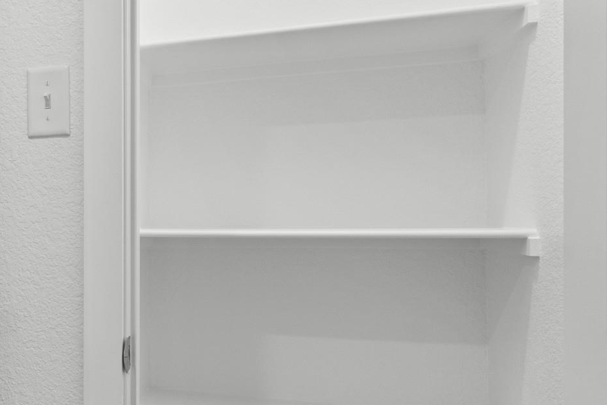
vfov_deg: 33.4
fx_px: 675
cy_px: 226
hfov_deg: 40.3
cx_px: -43
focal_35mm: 40
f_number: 9
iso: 250
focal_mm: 10
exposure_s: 1/5
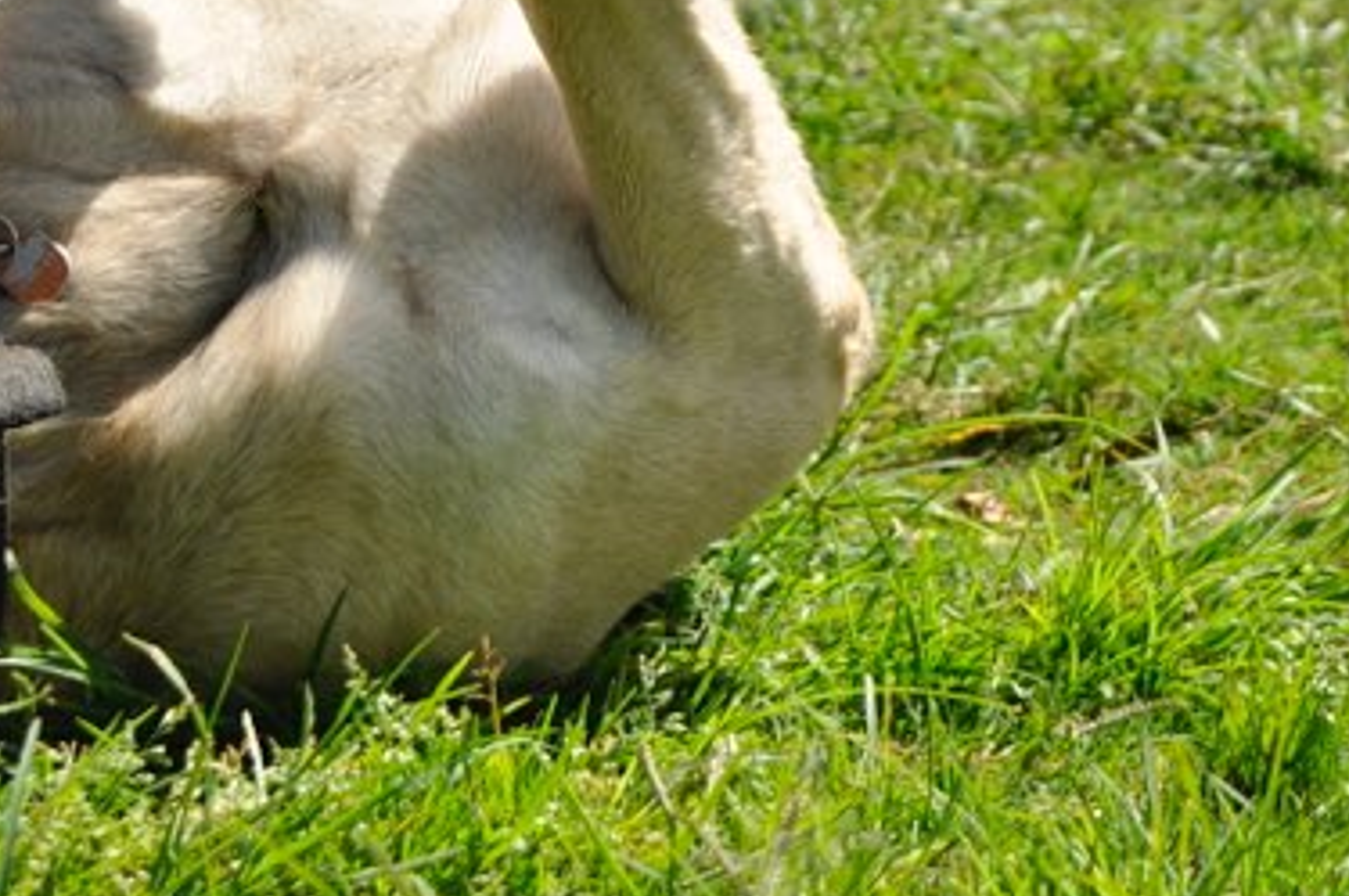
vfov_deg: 6.7
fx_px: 7672
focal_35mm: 205
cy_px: 202
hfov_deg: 10.0
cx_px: 781
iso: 250
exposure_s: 1/1000
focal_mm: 50
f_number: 4.5
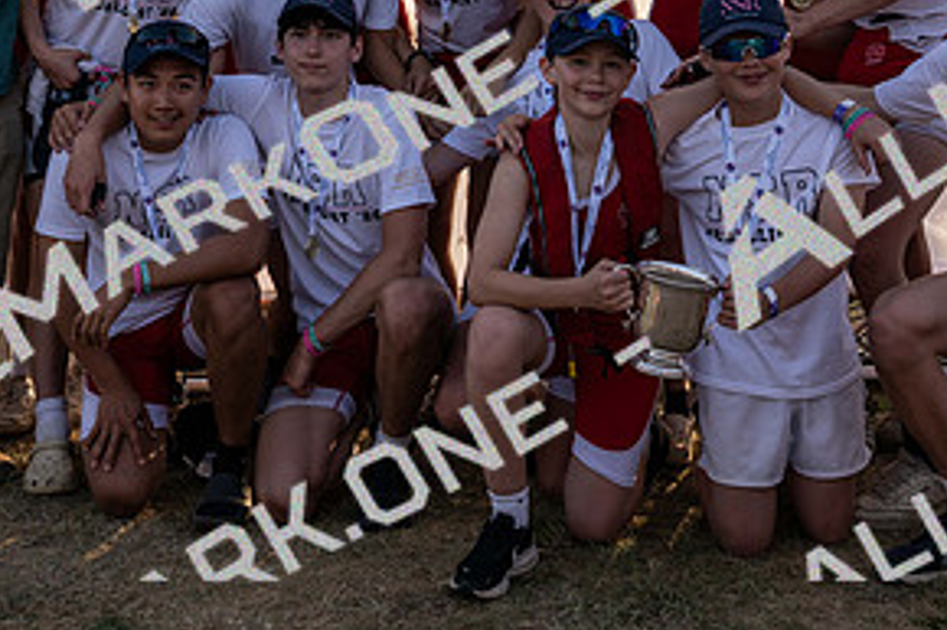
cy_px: 21
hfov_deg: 34.5
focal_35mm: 58
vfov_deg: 22.6
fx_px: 1525
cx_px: 441
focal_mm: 29
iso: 64
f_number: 4
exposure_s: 1/640
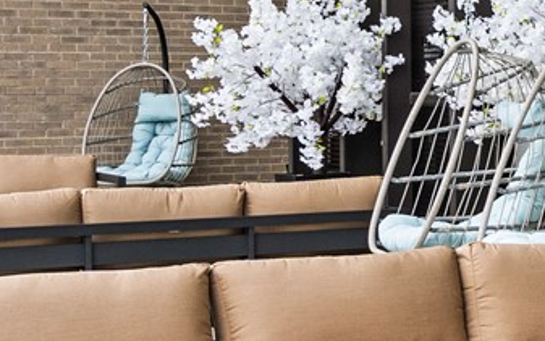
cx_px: 1003
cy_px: 82
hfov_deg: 16.4
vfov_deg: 12.4
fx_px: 1560
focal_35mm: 105
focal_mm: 16
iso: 160
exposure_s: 1/160
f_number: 8
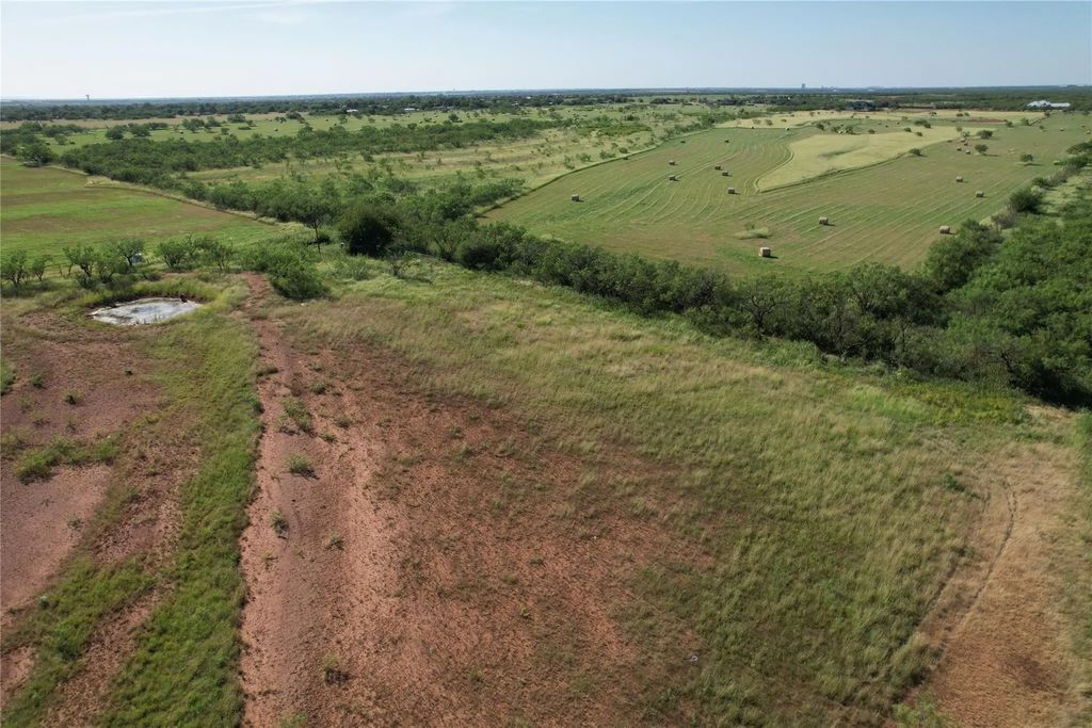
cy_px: 364
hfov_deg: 78.6
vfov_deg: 57.2
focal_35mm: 22
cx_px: 546
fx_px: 667
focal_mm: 8.38
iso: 200
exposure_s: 1/2500
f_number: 2.8
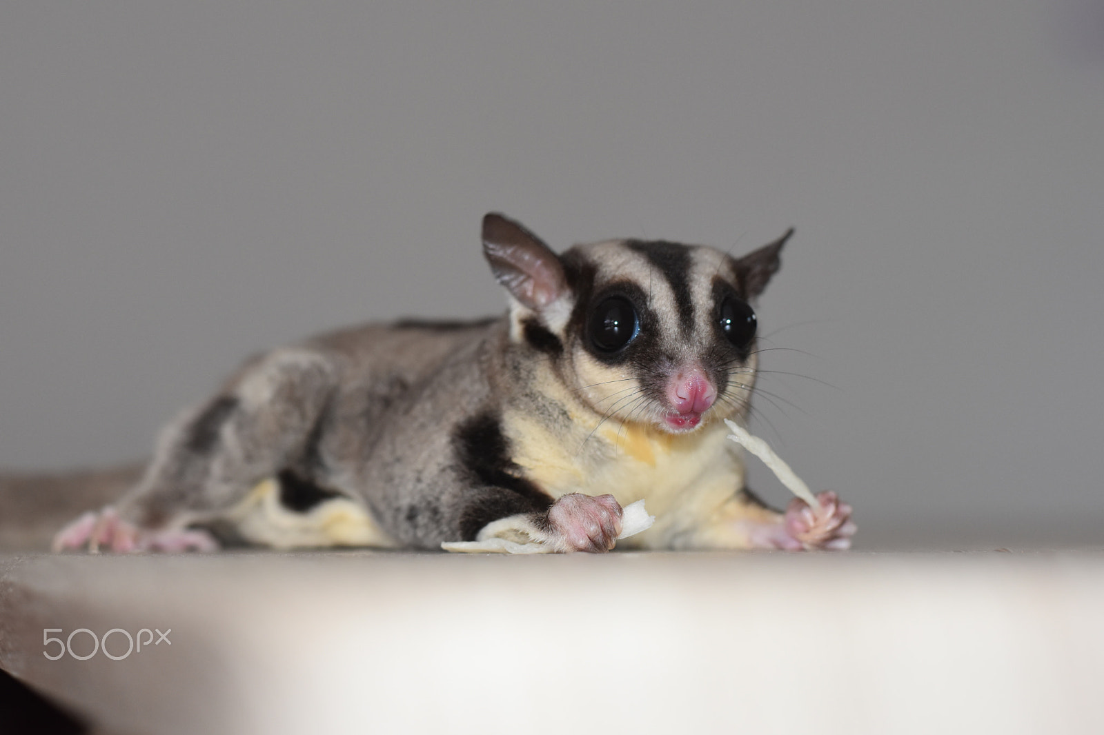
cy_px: 368
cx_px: 552
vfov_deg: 18.2
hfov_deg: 27.0
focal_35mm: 75
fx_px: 2299
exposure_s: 1/80
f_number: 4.5
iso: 800
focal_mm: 50
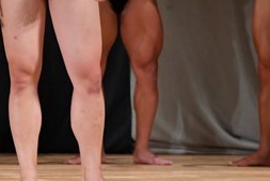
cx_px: 26
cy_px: -11
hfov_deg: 3.0
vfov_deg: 2.0
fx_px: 5163
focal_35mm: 688
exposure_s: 1/400
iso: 3200
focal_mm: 150
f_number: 5.6
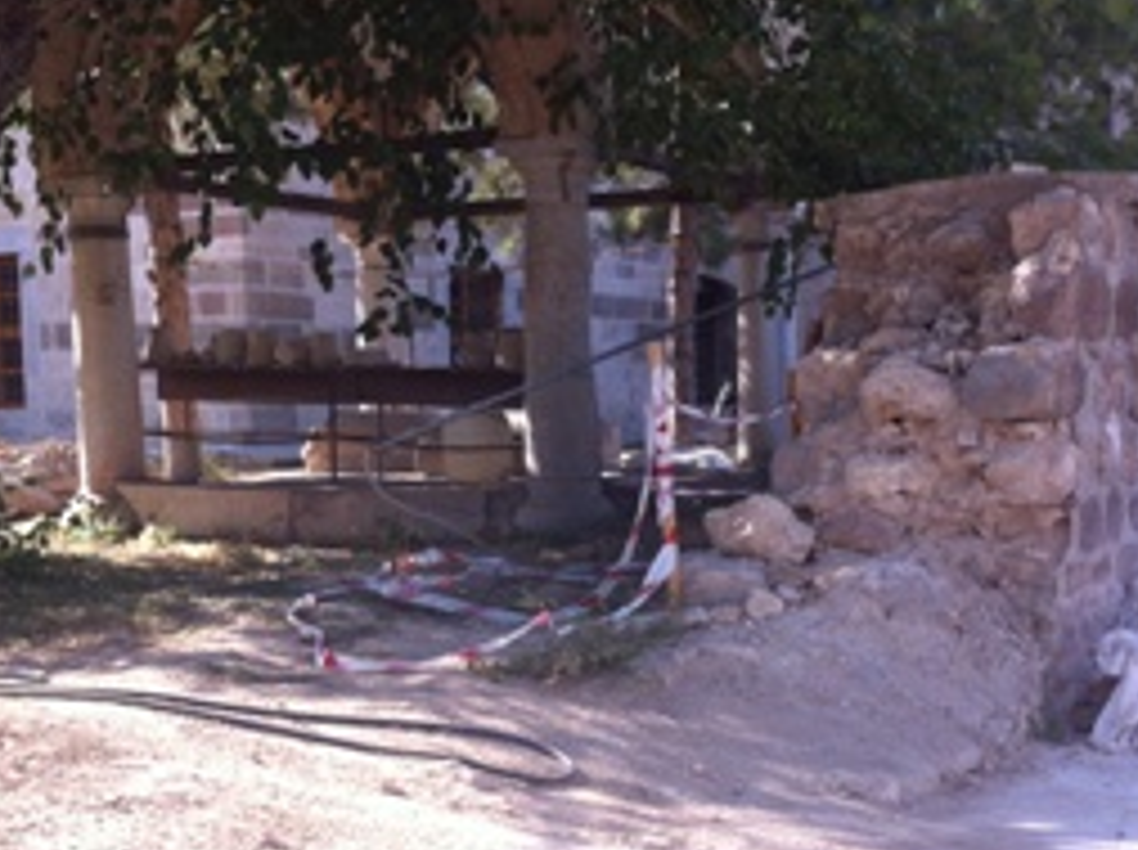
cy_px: 596
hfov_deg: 31.2
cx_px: 621
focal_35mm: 62
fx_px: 2035
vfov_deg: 23.4
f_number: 2.8
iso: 80
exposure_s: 1/355
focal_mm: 3.85
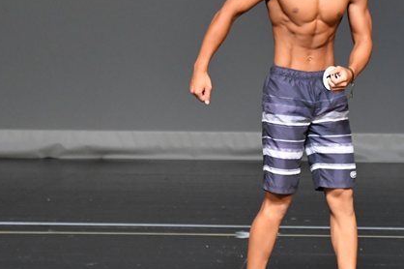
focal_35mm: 584
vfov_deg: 2.4
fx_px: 6548
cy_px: 104
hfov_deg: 3.5
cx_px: 291
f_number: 5.6
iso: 3600
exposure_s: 1/400
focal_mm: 210
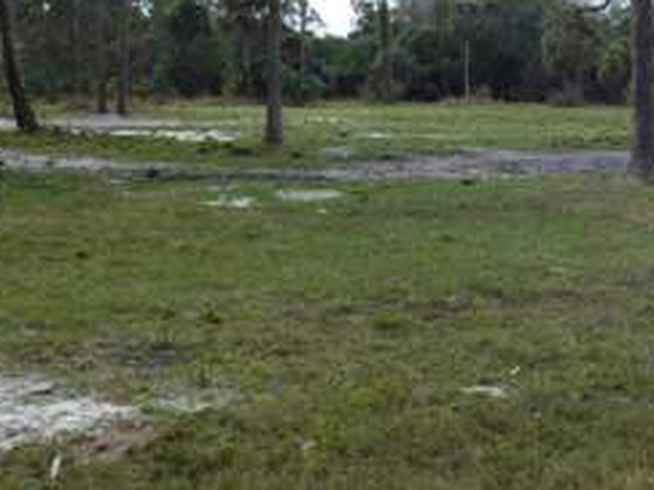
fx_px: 1341
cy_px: 114
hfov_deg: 26.8
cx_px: 541
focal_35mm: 71
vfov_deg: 20.5
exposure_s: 1/800
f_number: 3.5
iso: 125
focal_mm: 6.3
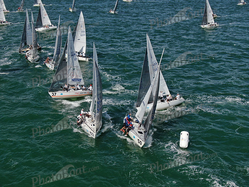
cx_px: 124
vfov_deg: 30.3
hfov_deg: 39.7
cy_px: 94
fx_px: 345
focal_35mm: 48
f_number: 3.8
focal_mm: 8.6
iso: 100
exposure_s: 1/1250
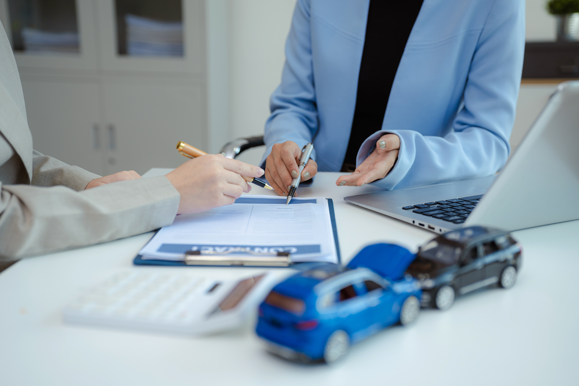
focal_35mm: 45
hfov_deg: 43.6
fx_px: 724
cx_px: 290
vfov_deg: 29.9
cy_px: 193
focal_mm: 45
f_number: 2.5
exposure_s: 1/200
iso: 250
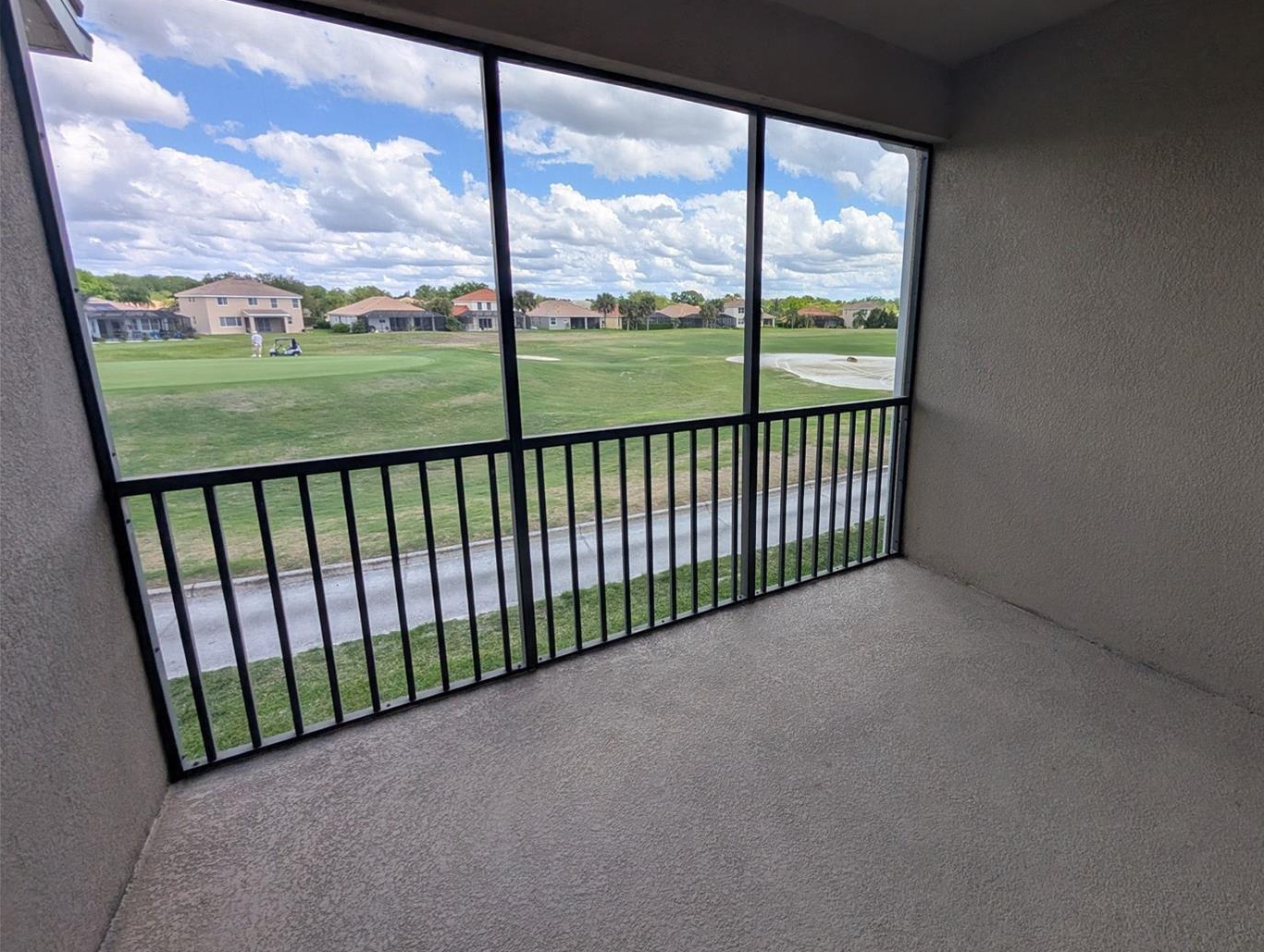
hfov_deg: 101.0
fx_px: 512
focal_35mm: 14
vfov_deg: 85.5
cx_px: 737
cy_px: 426
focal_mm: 2.02
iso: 51
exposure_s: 1/1721
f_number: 1.7
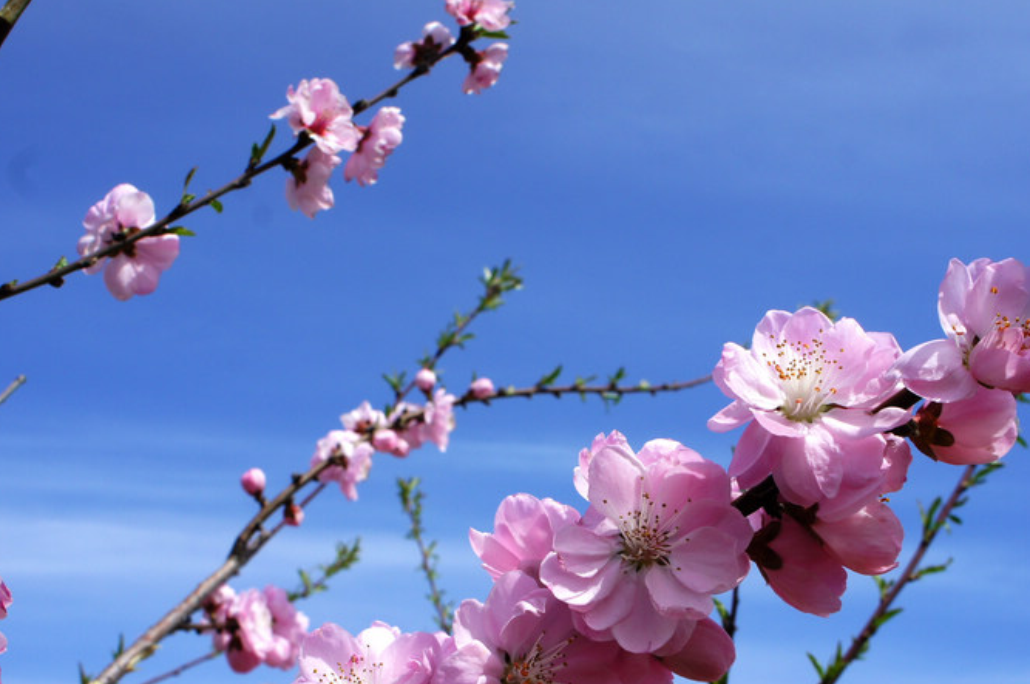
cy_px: 496
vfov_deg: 30.2
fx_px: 1251
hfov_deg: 44.8
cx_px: 508
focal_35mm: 44
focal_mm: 19
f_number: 11
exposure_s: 1/250
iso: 200
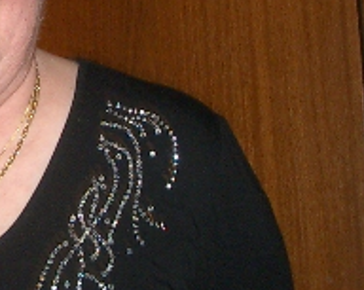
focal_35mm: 114
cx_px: 13
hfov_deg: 16.6
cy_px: 53
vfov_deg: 13.4
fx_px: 1226
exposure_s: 1/40
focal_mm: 5.8
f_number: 2.6
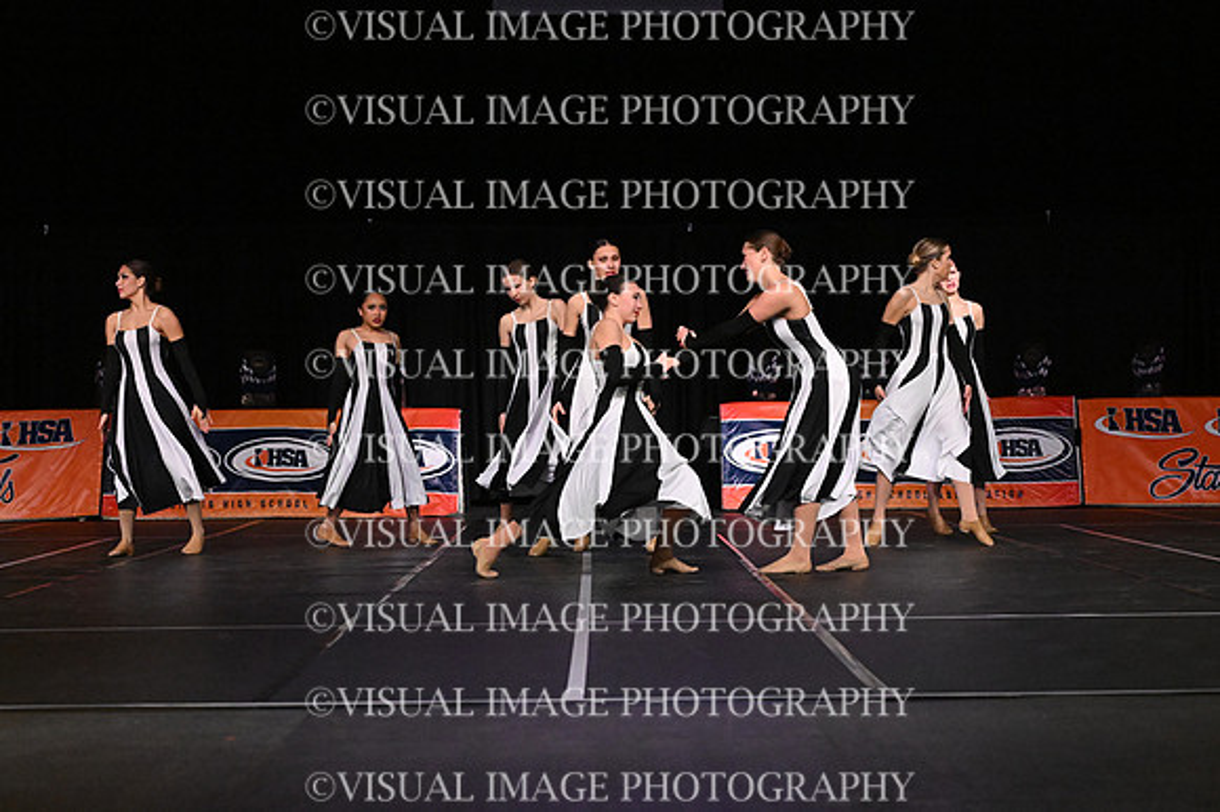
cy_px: 406
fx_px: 2947
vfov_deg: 15.7
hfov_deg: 23.4
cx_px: 610
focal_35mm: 87
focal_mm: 58
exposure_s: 1/800
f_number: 4
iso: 8000
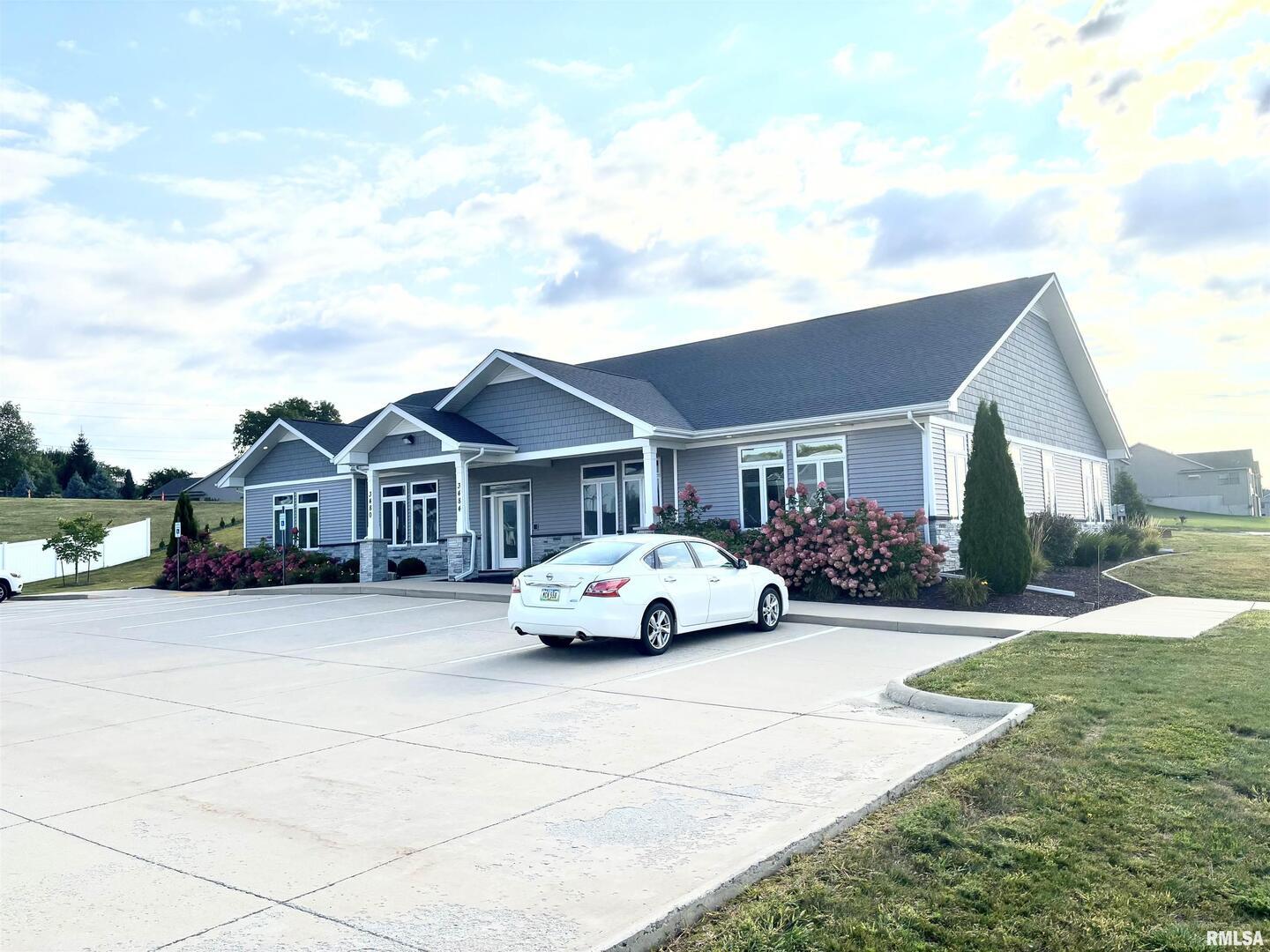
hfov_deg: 67.3
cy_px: 476
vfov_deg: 53.1
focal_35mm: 26
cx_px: 635
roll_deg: +1.1
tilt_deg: +3.6
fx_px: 954
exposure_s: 1/7692
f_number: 1.6
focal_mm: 5.96
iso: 50
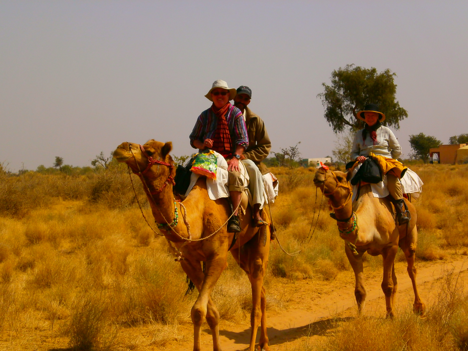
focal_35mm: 91
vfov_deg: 16.2
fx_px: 1230
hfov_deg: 21.5
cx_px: 234
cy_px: 176
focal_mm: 16.2
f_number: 5.9
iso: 100
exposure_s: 1/1000
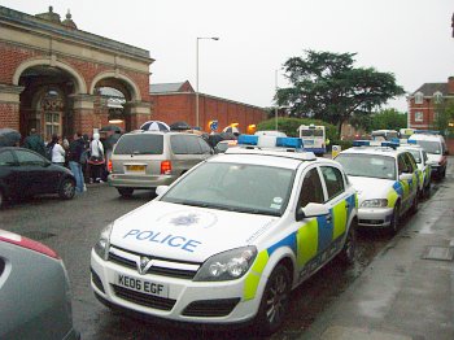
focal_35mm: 38
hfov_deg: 49.0
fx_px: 498
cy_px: 170
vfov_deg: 37.7
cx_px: 227
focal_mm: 6.2
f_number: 4.3
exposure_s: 1/200
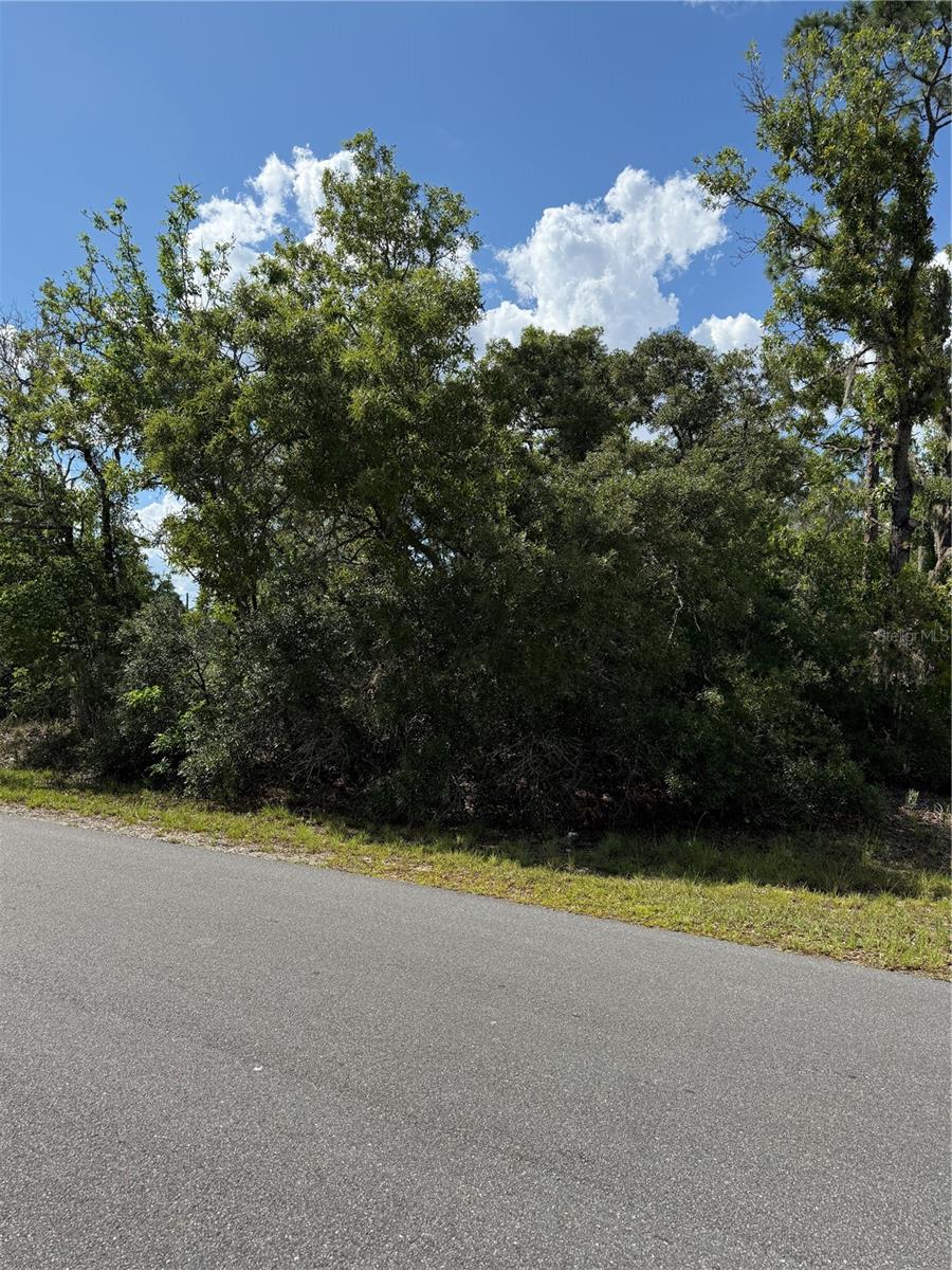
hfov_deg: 56.8
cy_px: 635
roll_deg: -1.8
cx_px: 476
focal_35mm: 24
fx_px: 880
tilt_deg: +1.0
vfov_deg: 71.6
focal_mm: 6.76
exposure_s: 1/5319
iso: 100
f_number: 1.78
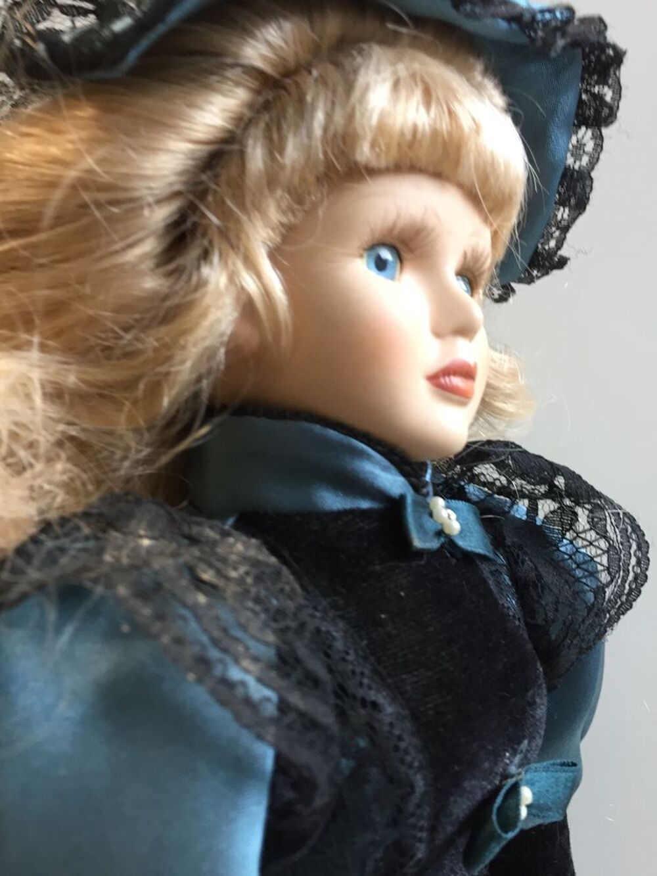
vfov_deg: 61.7
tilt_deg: -5.5
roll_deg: -1.1
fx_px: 734
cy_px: 438
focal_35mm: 29
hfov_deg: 48.2
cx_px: 328
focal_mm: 4.15
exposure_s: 1/33
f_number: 2.2
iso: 64
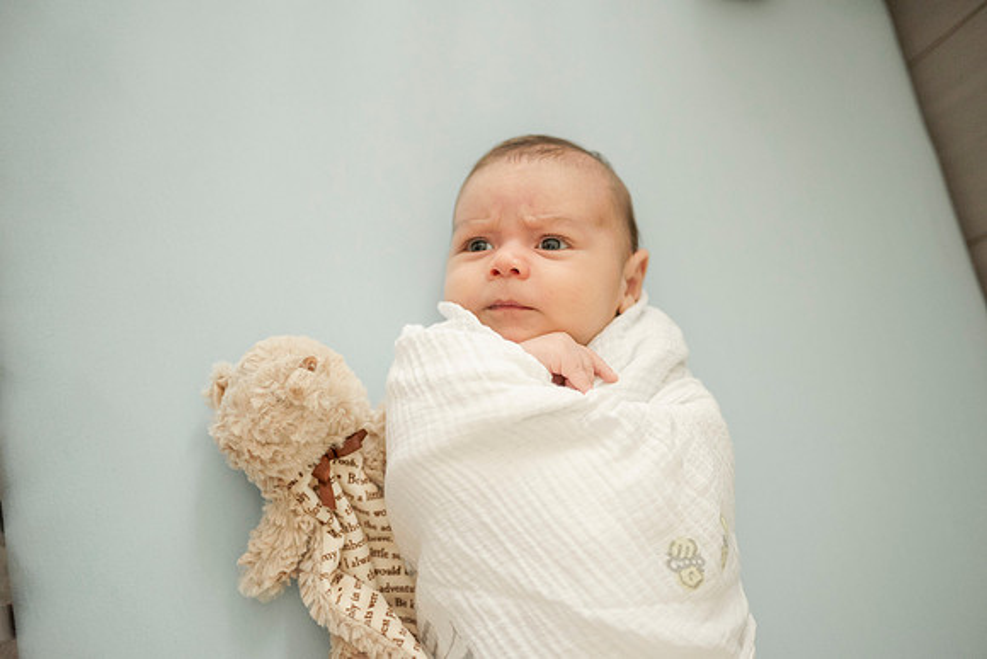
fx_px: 960
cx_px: 494
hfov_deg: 54.4
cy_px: 330
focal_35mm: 35
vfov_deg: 37.9
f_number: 1.8
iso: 800
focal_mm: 35
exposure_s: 1/125
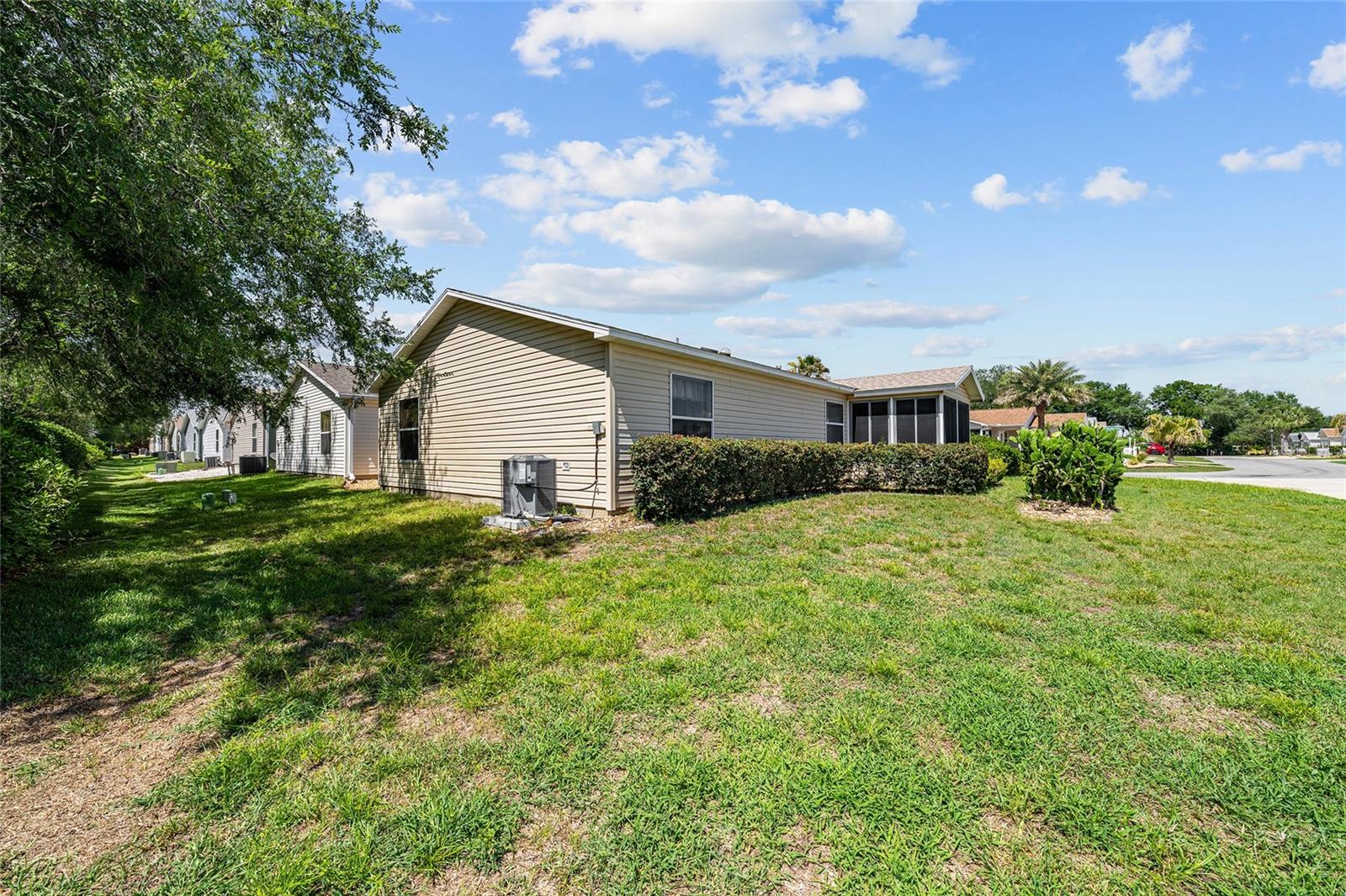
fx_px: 486
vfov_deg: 85.4
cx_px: 673
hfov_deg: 108.3
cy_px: 448
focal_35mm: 13
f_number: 8
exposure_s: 1/1250
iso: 400
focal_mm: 13
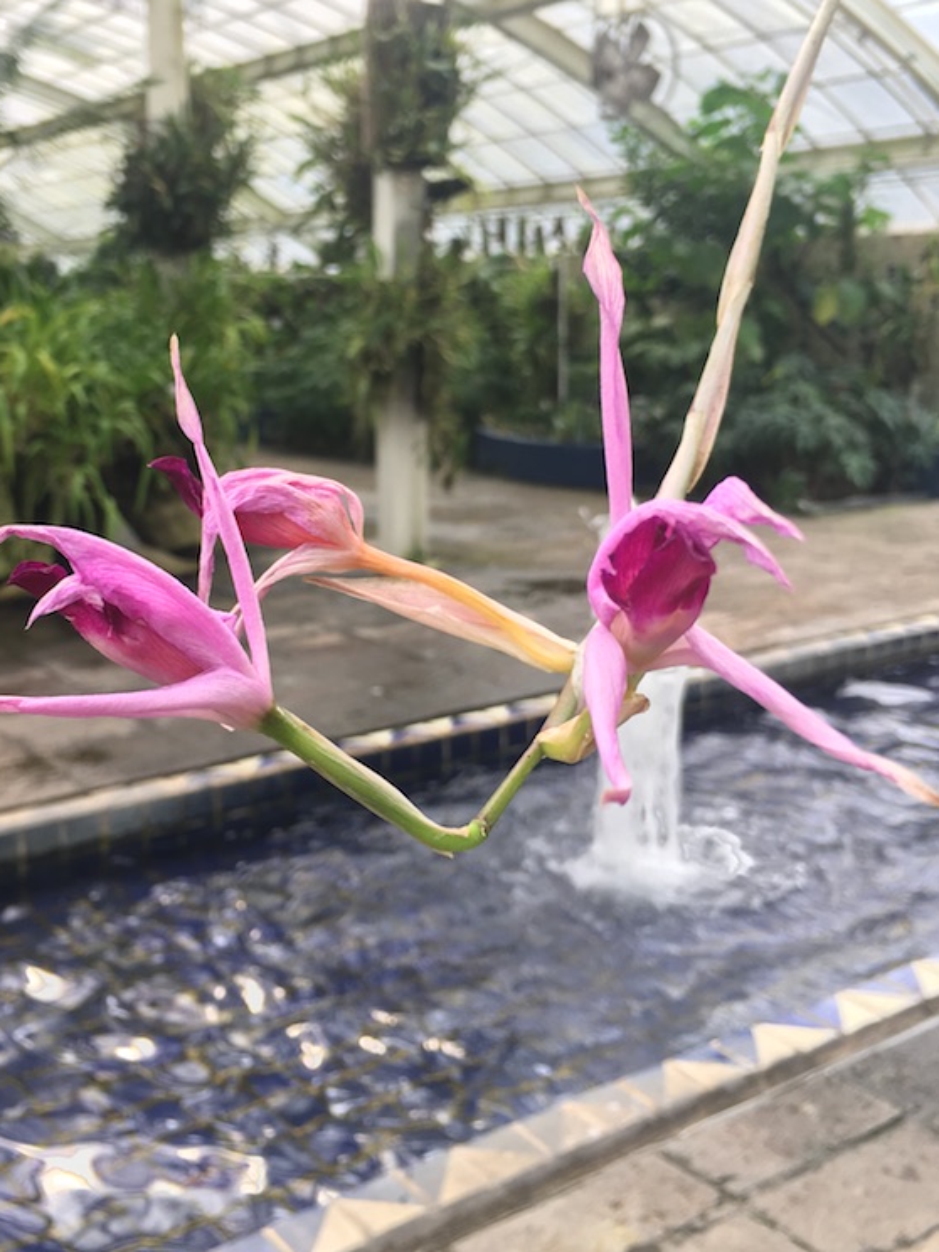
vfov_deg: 47.6
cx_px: 369
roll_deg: +1.7
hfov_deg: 36.7
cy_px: 505
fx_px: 1411
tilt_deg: -7.3
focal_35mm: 39
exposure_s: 1/60
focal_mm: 4.15
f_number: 2.2
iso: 25
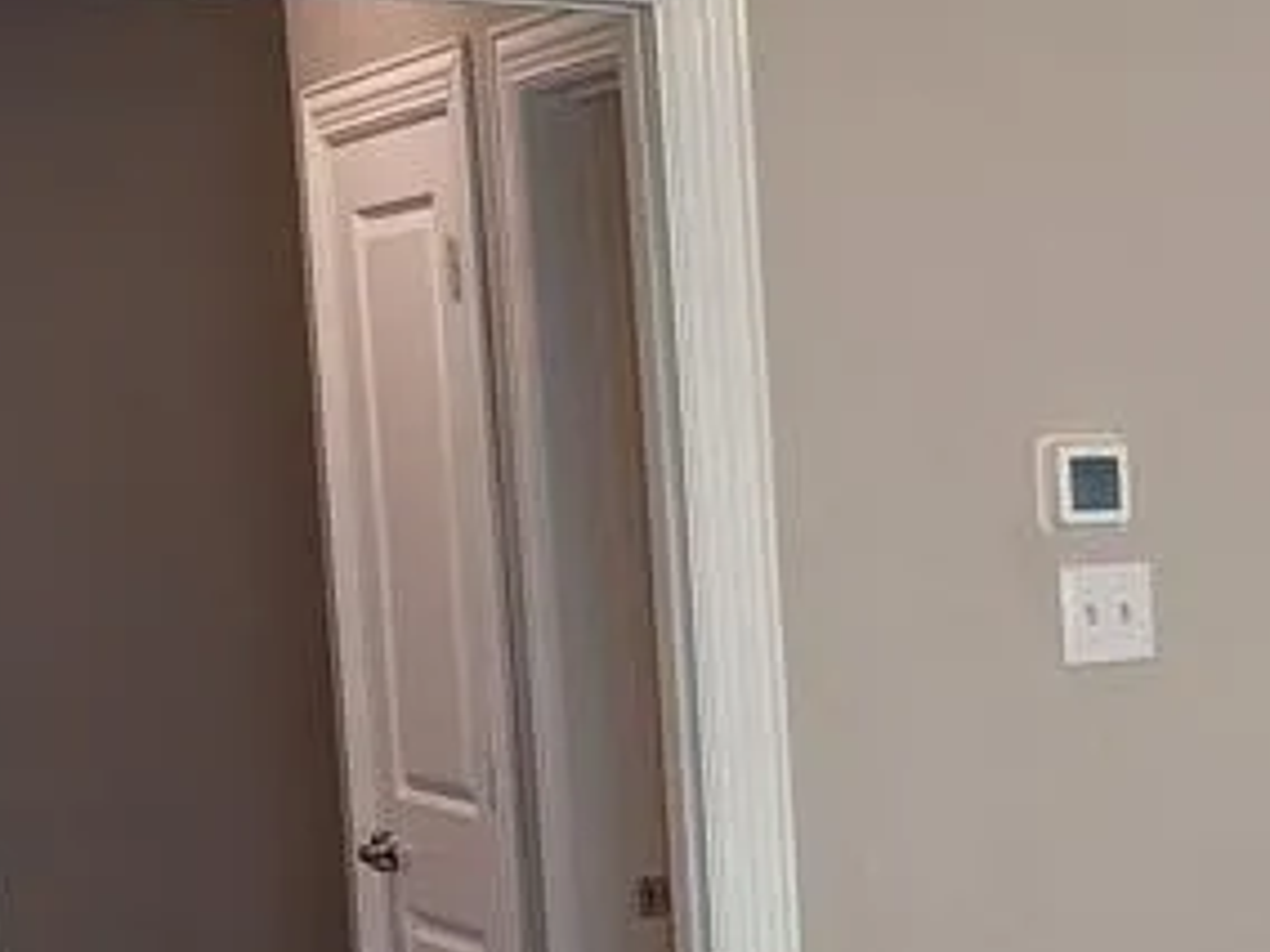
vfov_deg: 17.6
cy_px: 769
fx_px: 3045
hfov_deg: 21.1
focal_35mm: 83
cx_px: 1699
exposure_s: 1/40
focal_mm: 5.54
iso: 100
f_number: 1.8
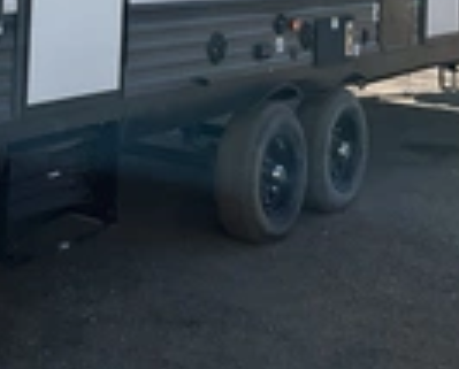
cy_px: -103
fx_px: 1157
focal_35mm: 85
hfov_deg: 21.9
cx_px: 41
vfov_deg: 17.1
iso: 25
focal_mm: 3
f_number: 1.8
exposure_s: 1/2320
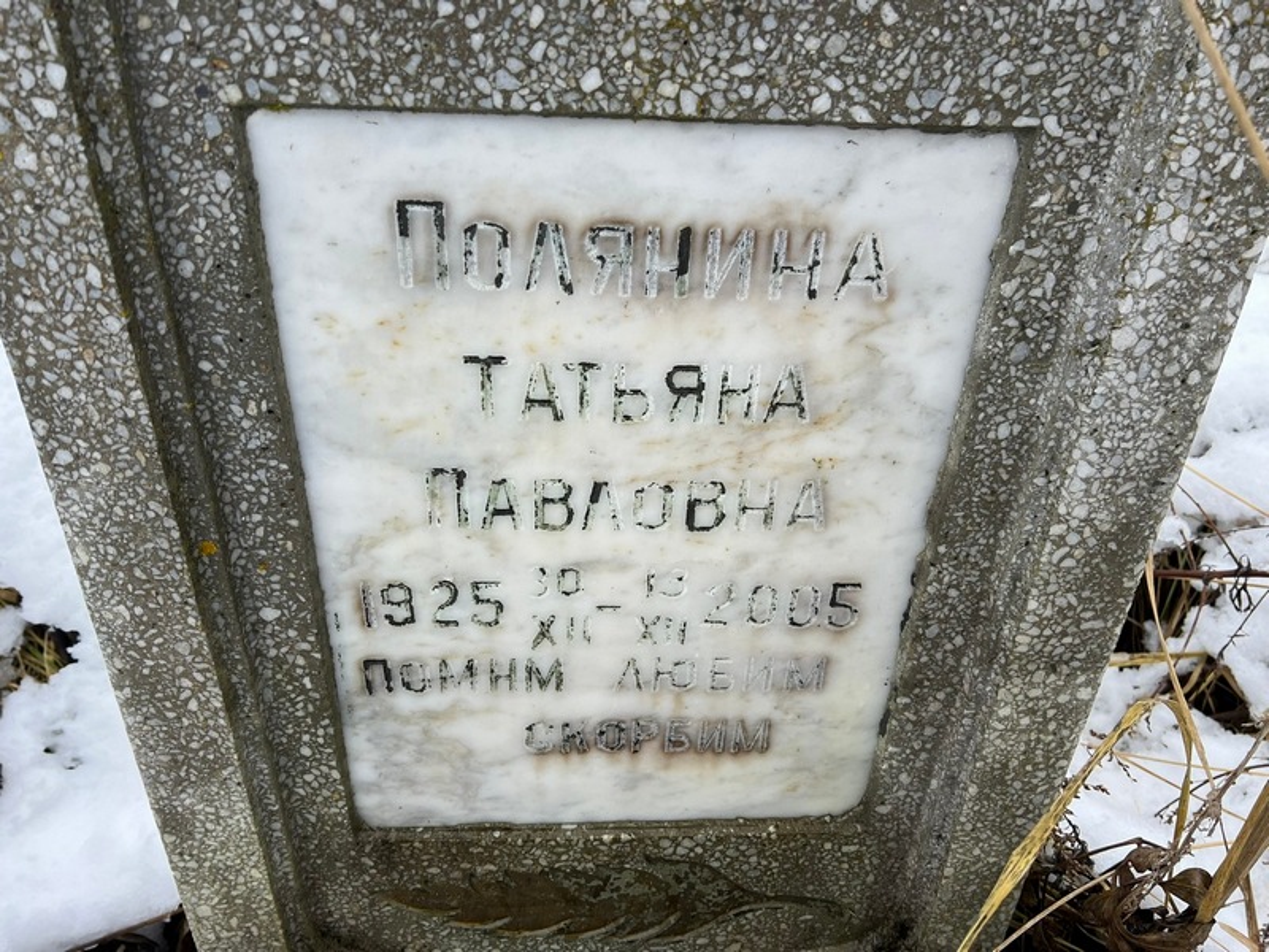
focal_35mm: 26
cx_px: 634
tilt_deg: -31.5
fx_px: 953
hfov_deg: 67.3
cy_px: 476
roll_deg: -1.6
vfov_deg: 53.1
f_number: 1.5
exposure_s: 1/121
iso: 32
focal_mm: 5.7
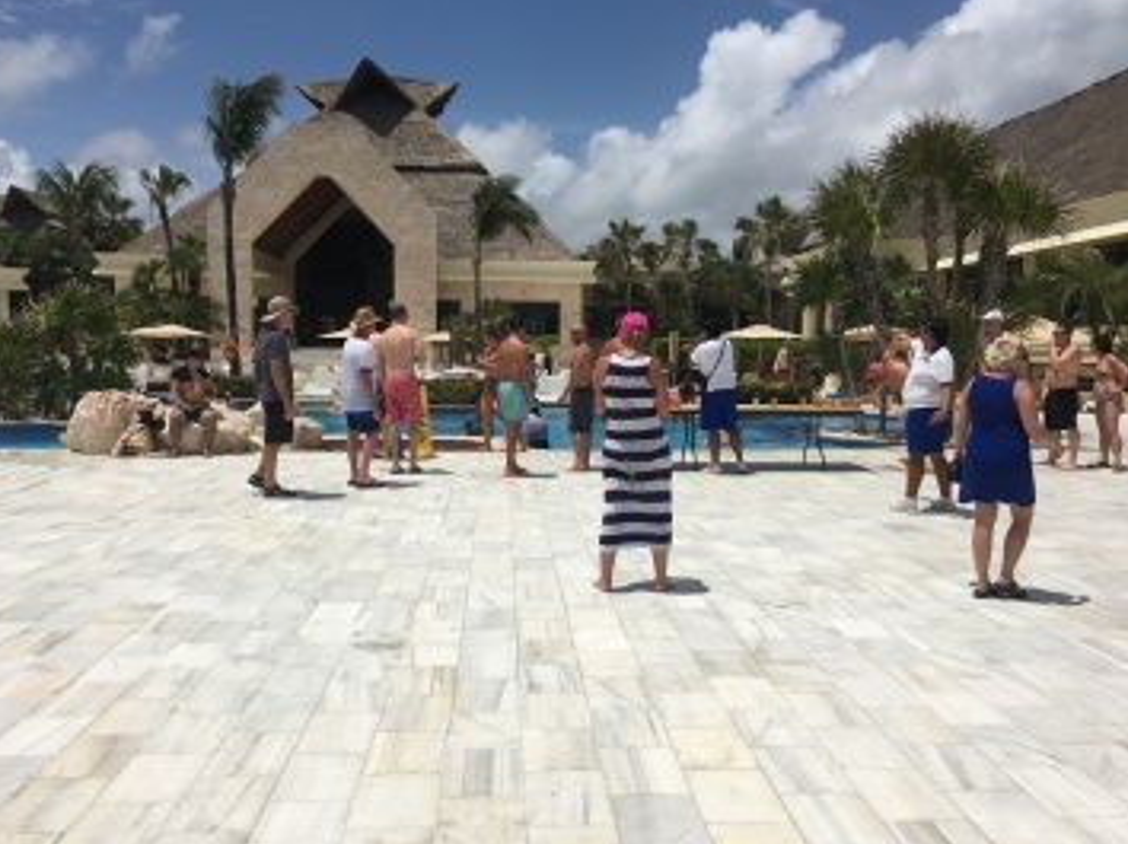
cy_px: 420
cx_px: 548
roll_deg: -0.4
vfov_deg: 46.7
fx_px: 977
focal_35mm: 30
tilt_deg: -1.7
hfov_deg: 60.0
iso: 25
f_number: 2.2
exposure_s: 1/4274
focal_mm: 4.15
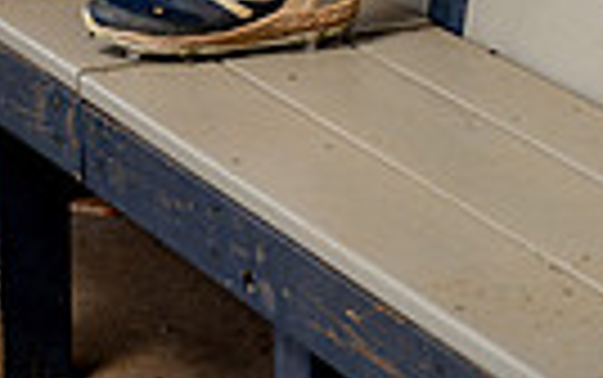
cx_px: 194
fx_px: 3832
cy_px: -590
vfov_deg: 5.4
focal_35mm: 233
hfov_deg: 9.0
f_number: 4
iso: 100
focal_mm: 68
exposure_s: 1/250
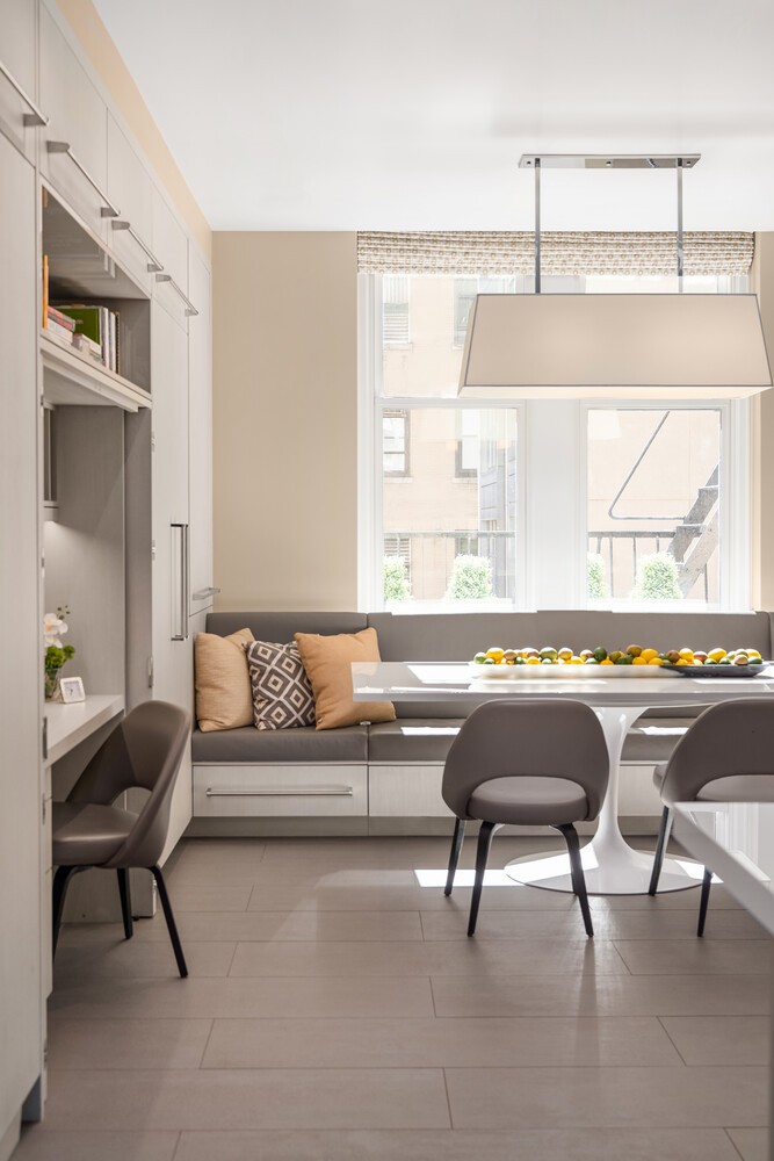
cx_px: 387
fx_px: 1128
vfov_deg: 54.4
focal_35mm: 35
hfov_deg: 37.9
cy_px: 580
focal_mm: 35
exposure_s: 1/200
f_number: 4
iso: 400
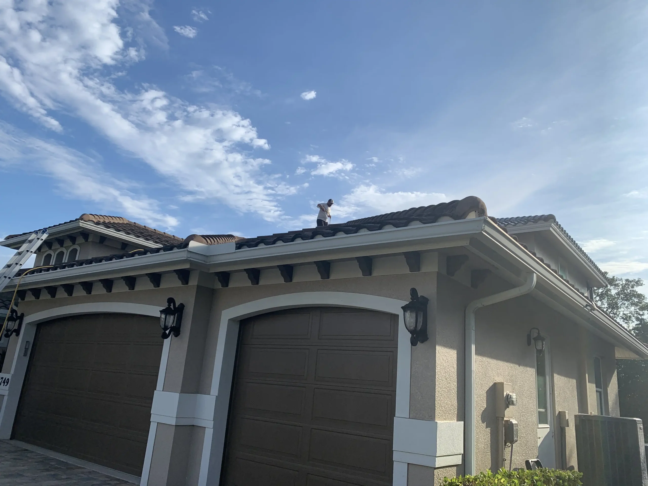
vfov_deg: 53.1
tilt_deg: +17.0
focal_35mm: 26
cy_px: 243
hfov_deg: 67.3
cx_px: 324
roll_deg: -4.0
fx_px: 487
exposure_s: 1/2421
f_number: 1.8
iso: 25
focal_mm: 4.25
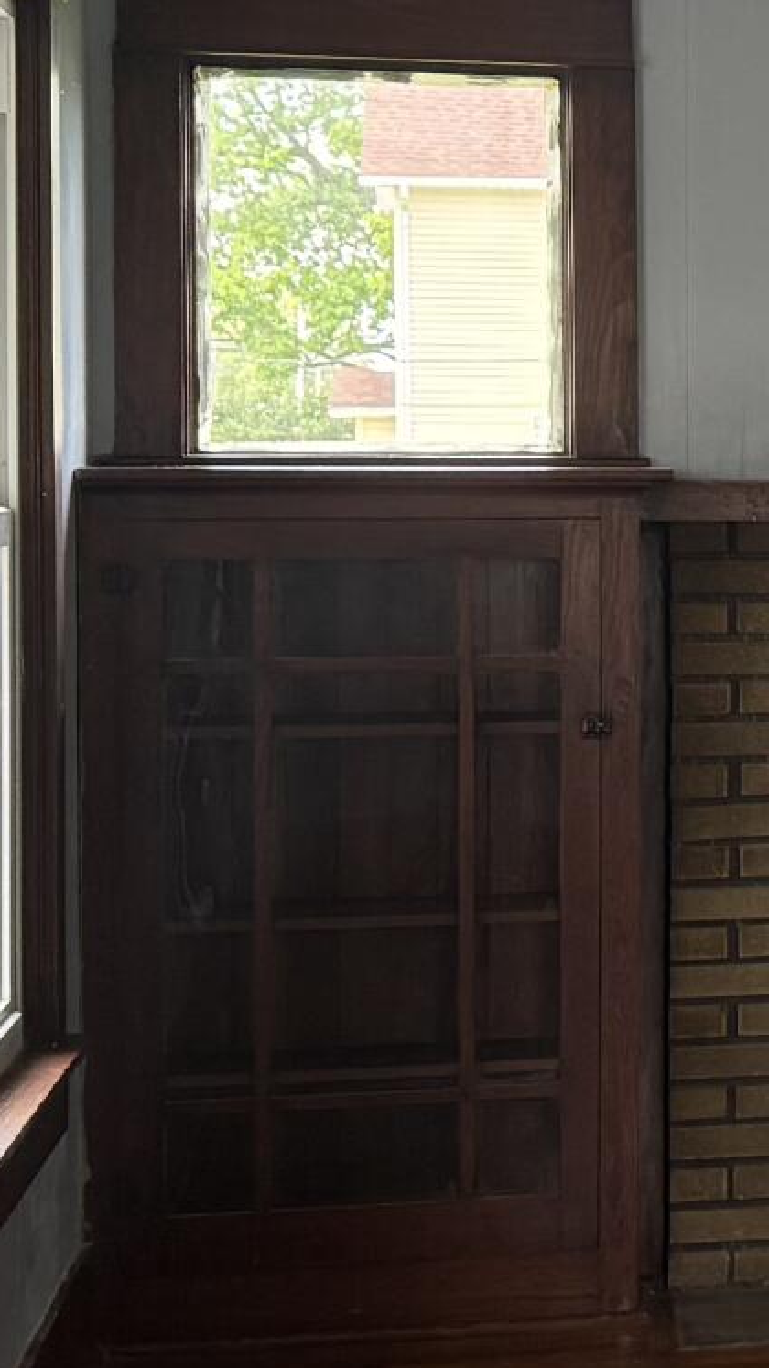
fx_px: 3808
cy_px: 551
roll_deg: +0.0
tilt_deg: -1.0
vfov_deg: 20.3
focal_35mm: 105
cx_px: 1732
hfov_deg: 10.3
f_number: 1.78
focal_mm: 6.76
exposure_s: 1/138
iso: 200
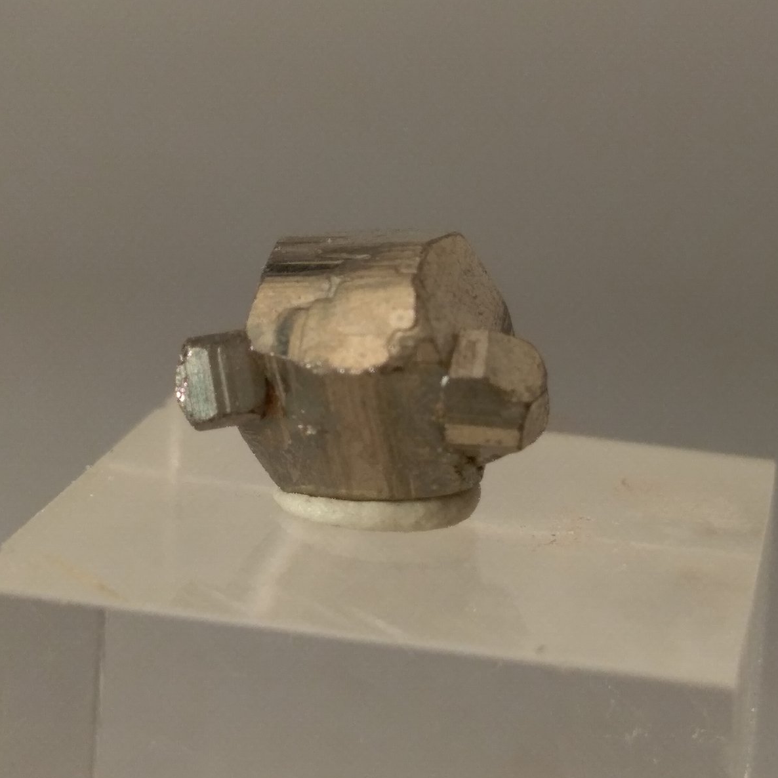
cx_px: 392
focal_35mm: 31
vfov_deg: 52.4
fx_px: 788
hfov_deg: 52.5
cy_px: 334
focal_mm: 3.54
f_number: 2
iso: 124
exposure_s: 1/50
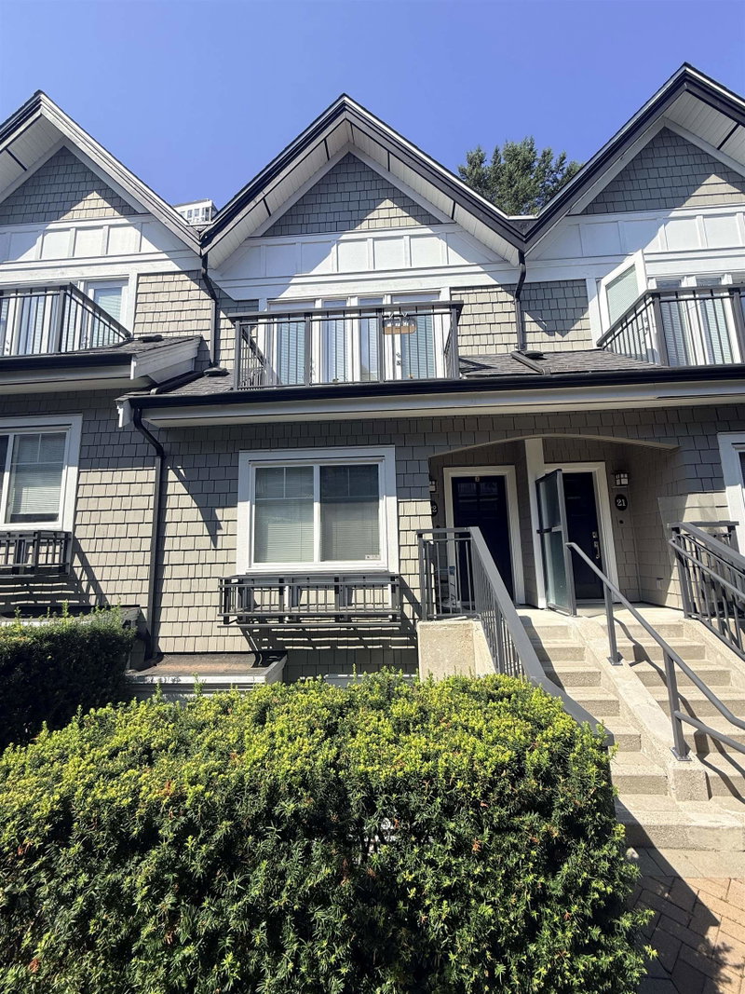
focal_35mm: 14
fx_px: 402
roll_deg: +0.6
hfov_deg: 85.7
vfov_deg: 102.1
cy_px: 497
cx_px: 372
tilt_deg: +9.1
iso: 50
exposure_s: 1/1167
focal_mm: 2.22
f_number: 2.2
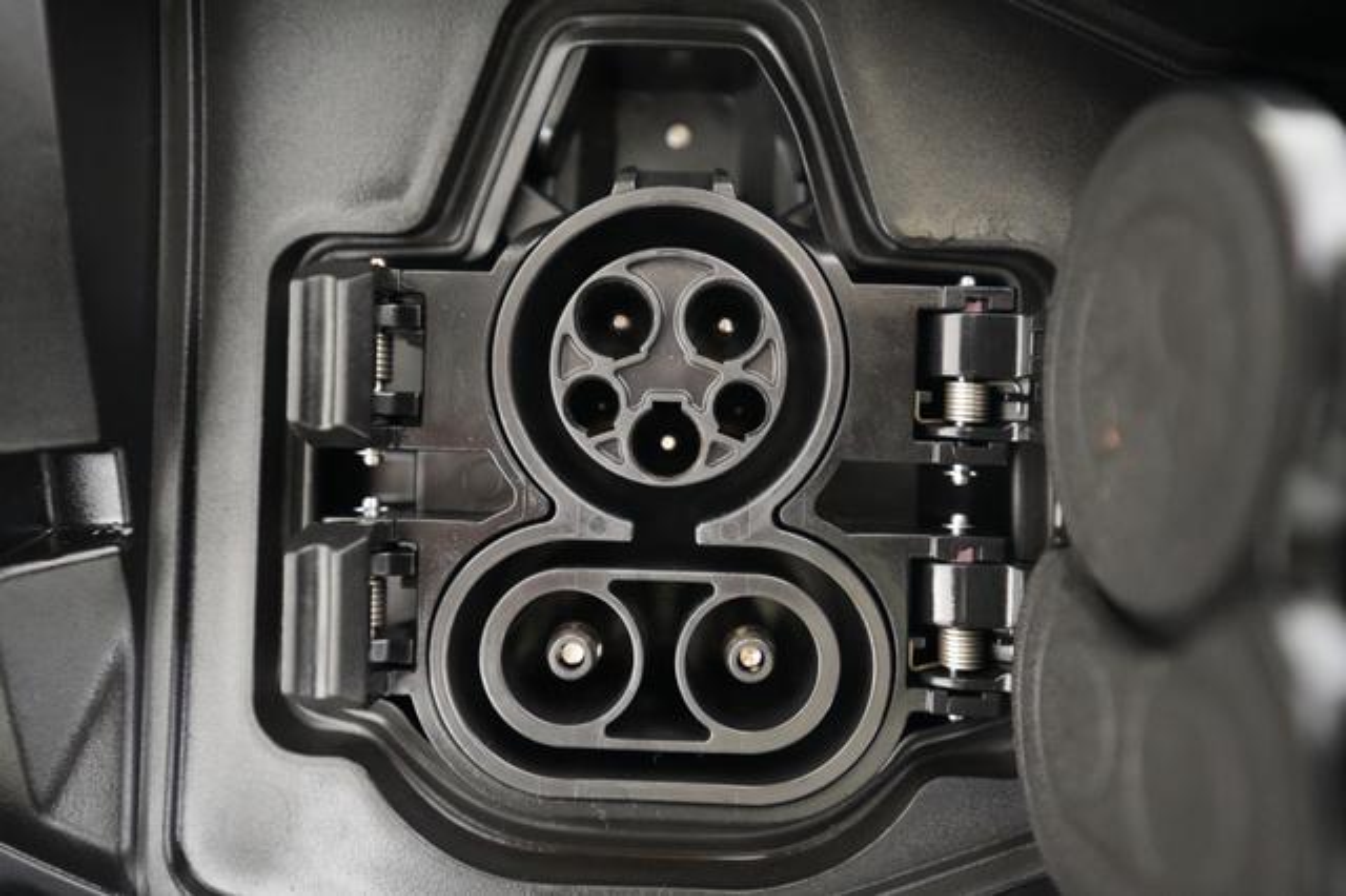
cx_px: 673
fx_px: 1046
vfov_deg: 46.4
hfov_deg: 65.5
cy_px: 448
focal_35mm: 28
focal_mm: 28
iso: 12800
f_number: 2.8
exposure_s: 1/50
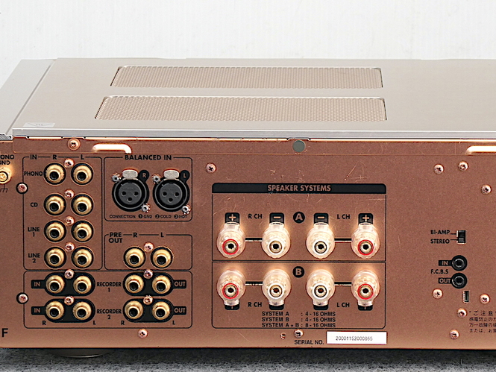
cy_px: 186
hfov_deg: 9.1
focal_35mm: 218
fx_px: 3124
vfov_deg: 6.8
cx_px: 295
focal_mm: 27.1
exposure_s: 1/8
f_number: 5.4
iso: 100
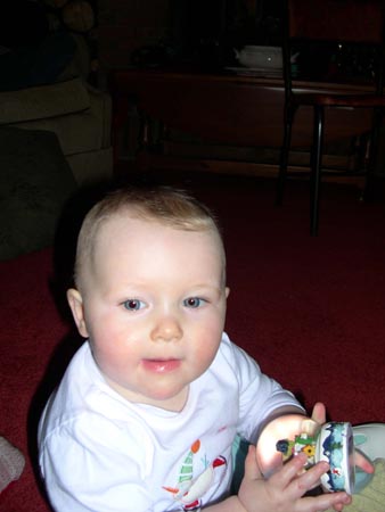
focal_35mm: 38
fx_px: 563
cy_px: 256
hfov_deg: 37.8
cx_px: 192
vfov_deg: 49.0
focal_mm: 8
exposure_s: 1/60
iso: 100
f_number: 2.8
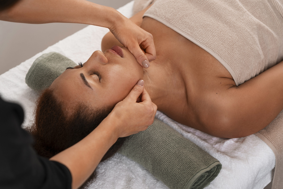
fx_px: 472
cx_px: 142
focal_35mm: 60
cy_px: 94
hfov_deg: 33.4
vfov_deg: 22.6
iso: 400
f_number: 4
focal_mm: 60
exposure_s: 1/160
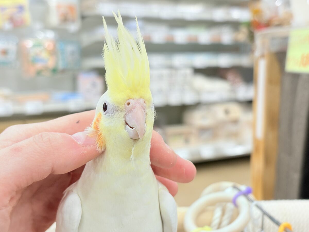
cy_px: 116
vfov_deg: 28.0
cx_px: 154
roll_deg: +0.0
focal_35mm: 52
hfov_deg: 36.8
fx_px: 464
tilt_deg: -8.2
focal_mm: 5.96
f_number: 1.6
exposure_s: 1/50
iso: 50
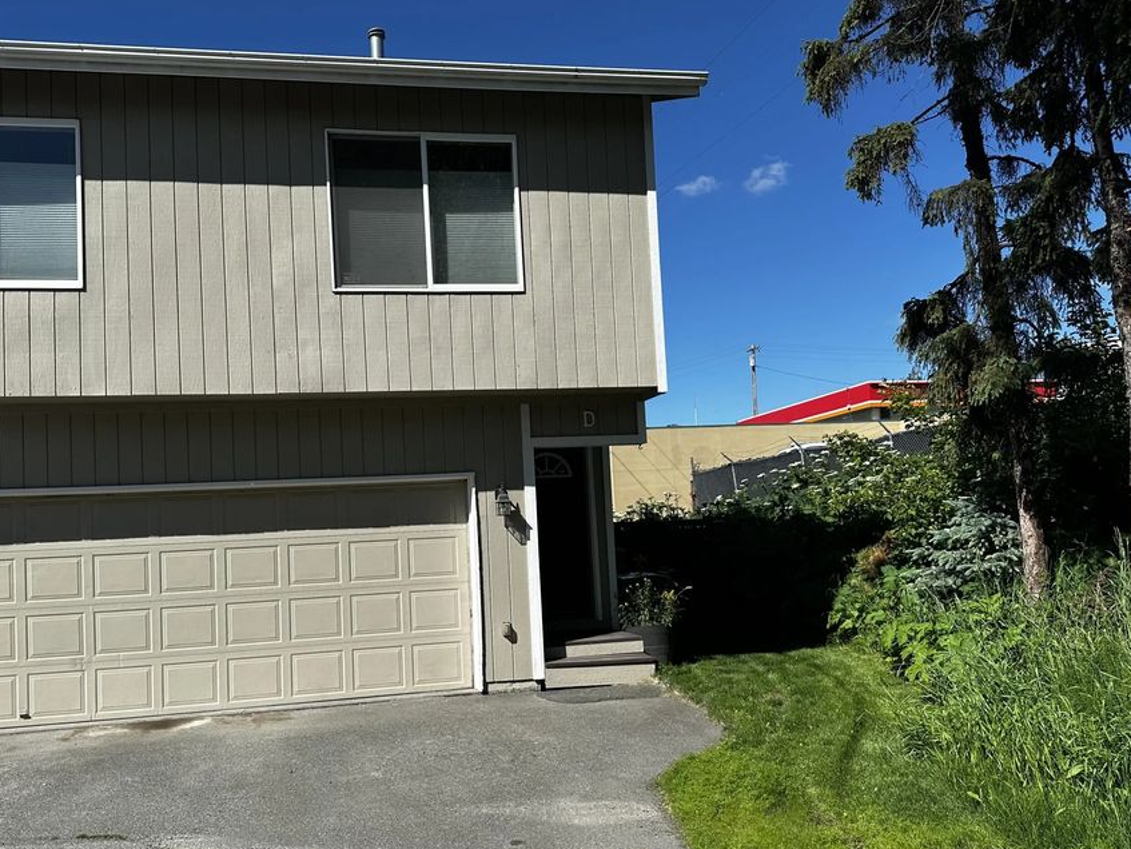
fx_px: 948
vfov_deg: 48.1
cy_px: 483
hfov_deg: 61.3
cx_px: 479
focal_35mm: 29
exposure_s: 1/5263
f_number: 1.78
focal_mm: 6.86
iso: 80
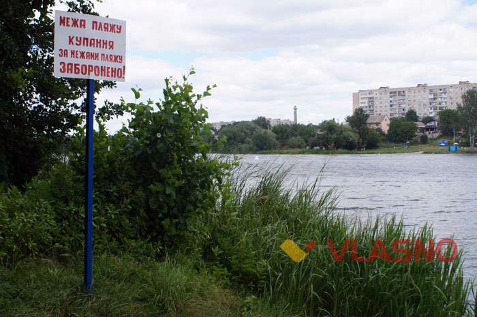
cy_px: 158
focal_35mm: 39
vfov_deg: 34.1
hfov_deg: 49.6
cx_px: 238
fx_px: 516
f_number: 8
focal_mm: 26
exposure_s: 1/100
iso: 100
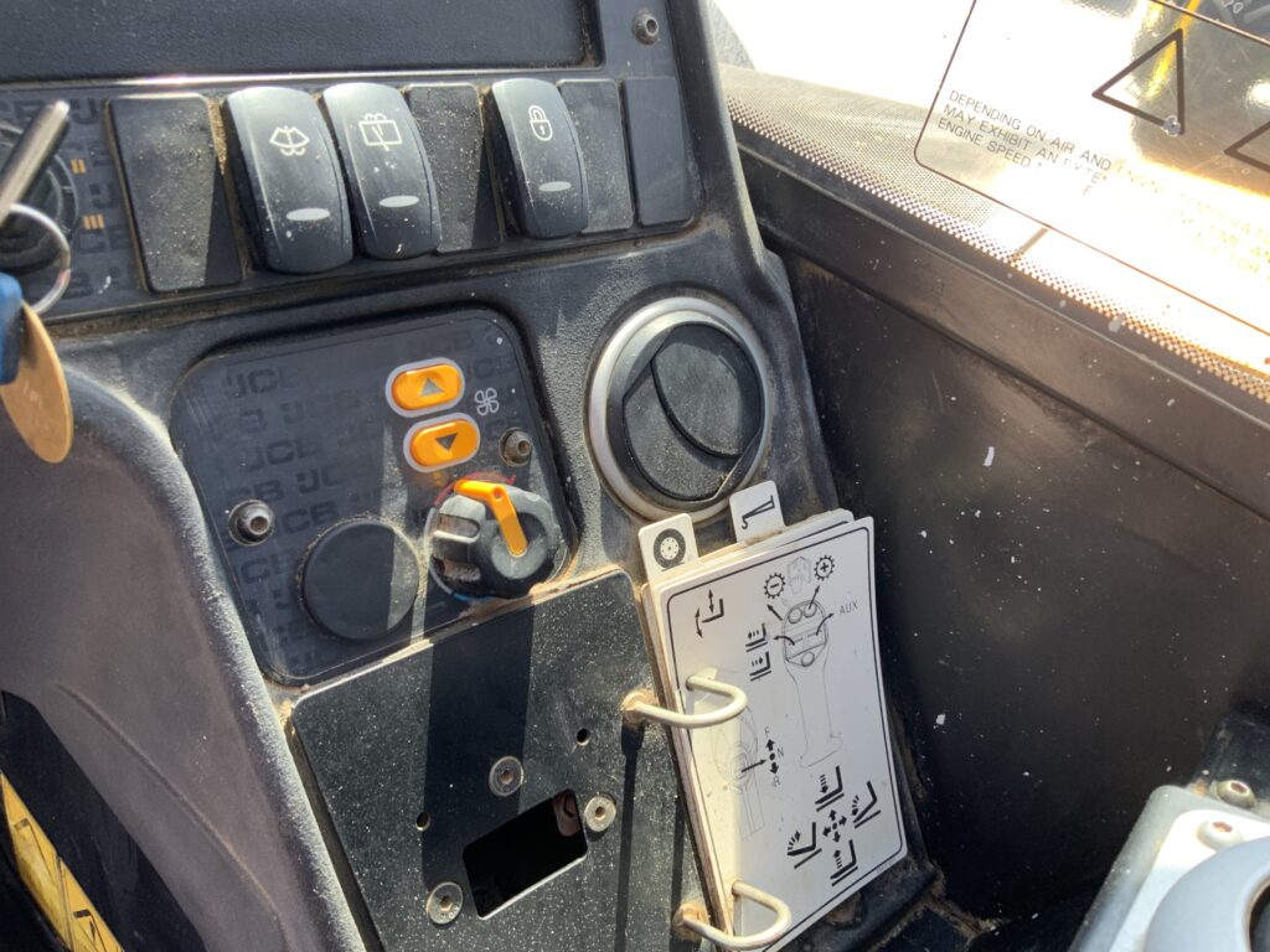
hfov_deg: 61.7
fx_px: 1064
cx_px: 635
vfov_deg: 48.2
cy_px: 476
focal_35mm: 29
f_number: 1.8
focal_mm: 3
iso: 32
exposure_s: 1/122
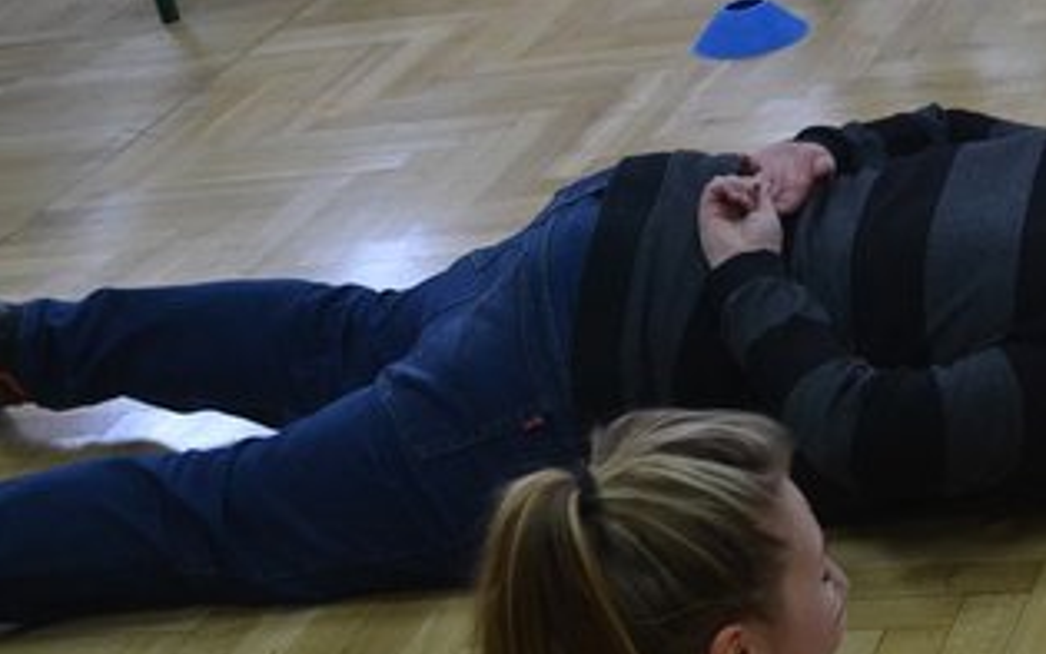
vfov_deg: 12.8
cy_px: 659
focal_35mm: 101
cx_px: 1076
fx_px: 2880
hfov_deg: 19.9
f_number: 4.8
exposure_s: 1/60
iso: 1600
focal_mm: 32
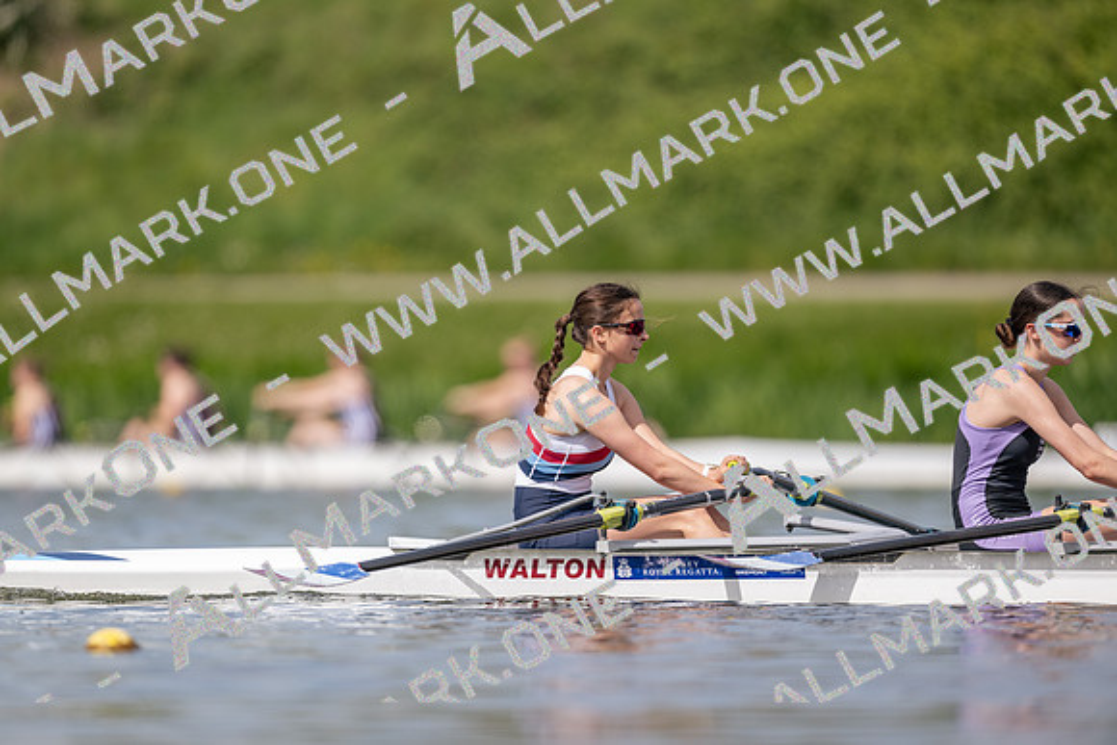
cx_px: 558
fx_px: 18620
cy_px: 372
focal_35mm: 600
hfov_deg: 3.4
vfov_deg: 2.3
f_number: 4
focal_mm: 600
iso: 220
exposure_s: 1/2500
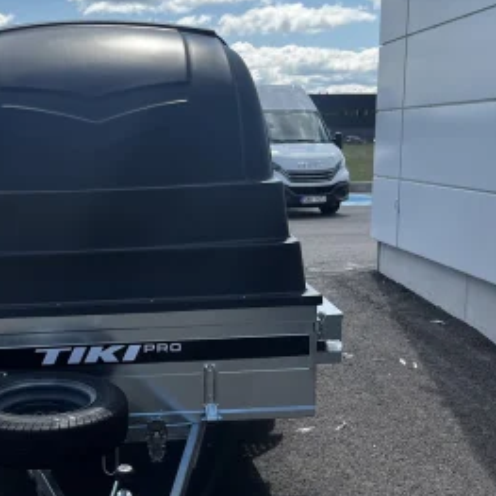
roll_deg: -0.1
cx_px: 109
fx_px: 908
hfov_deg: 29.9
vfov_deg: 30.5
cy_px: 296
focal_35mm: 56
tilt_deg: -9.6
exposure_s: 1/2463
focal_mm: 5.1
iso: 50
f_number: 1.6
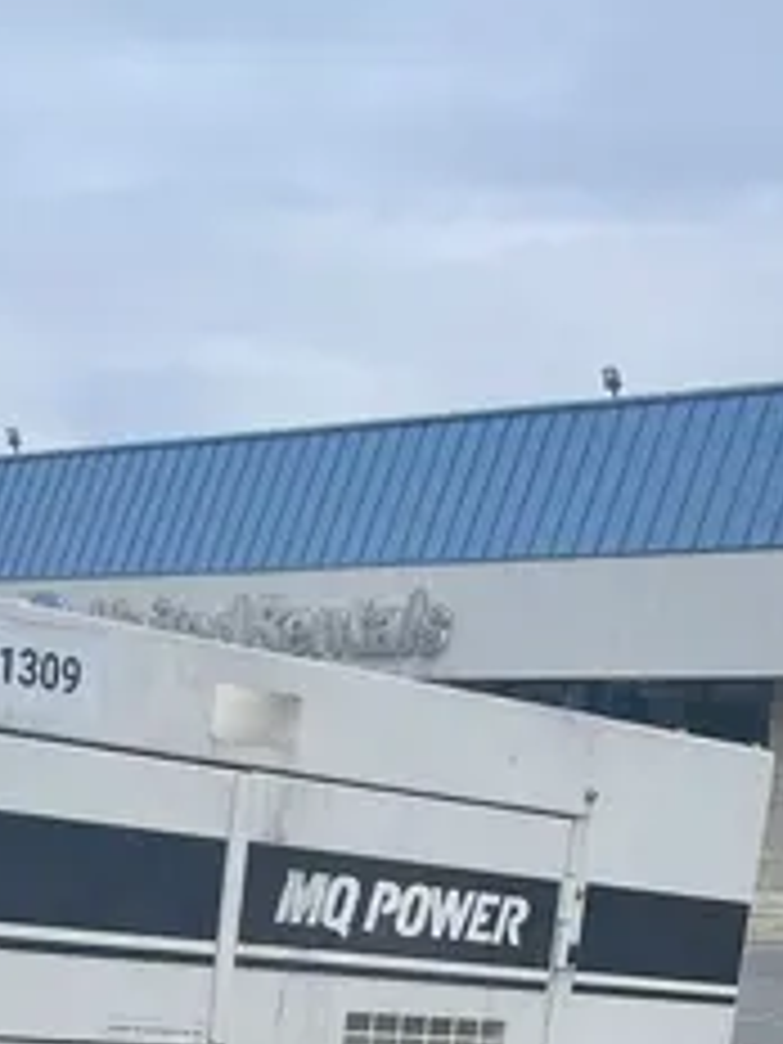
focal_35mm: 82
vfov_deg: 21.4
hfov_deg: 17.6
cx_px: 14
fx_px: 2473
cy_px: 1379
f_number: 1.6
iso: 32
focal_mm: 4.2
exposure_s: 1/764
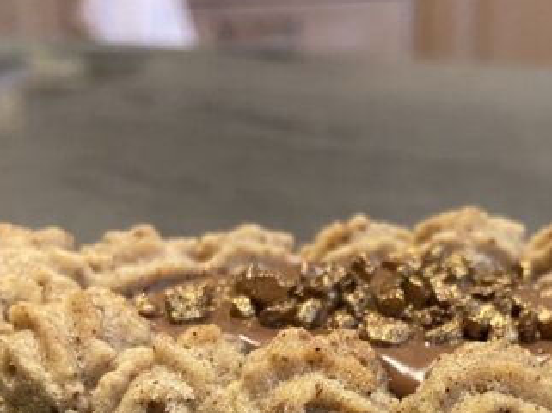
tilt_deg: -29.6
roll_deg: -0.7
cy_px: 425
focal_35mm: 52
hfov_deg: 35.6
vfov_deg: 26.3
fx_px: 828
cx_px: 448
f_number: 1.8
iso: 500
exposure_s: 1/52
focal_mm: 4.25
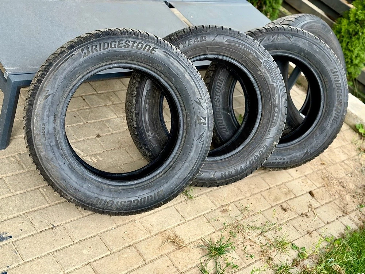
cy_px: 137
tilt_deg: -36.0
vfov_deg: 30.3
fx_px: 506
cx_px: 182
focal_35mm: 48
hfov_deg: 39.7
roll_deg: -23.0
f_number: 1.78
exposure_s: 1/44
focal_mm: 6.76
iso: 250
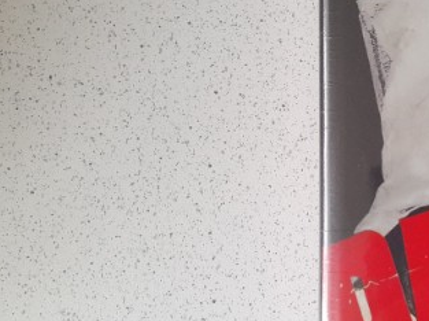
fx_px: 792
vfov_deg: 22.9
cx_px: 478
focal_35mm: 64
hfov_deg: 27.6
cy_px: 165
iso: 160
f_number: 2
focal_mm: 4.6
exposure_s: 1/50
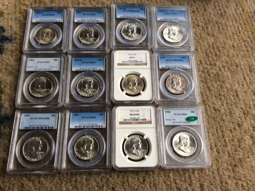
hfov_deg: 56.9
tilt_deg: -69.8
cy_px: 96
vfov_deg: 44.1
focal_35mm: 32
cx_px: 128
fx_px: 235
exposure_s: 1/30
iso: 40
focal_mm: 3.3
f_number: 2.4
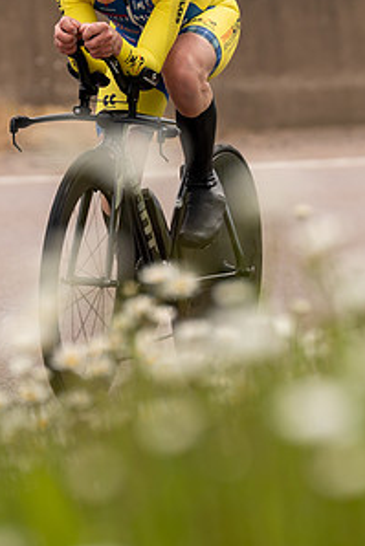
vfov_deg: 3.5
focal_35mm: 593
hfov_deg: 2.3
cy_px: 13
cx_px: 167
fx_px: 9007
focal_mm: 200
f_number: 4
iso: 200
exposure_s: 1/1000
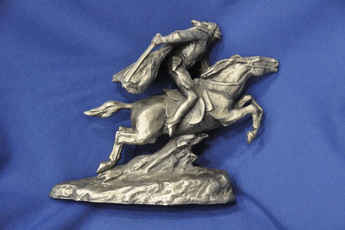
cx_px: 172
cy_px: 115
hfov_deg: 24.6
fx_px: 790
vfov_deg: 16.5
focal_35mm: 82
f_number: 6.3
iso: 3200
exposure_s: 1/40
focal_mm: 55
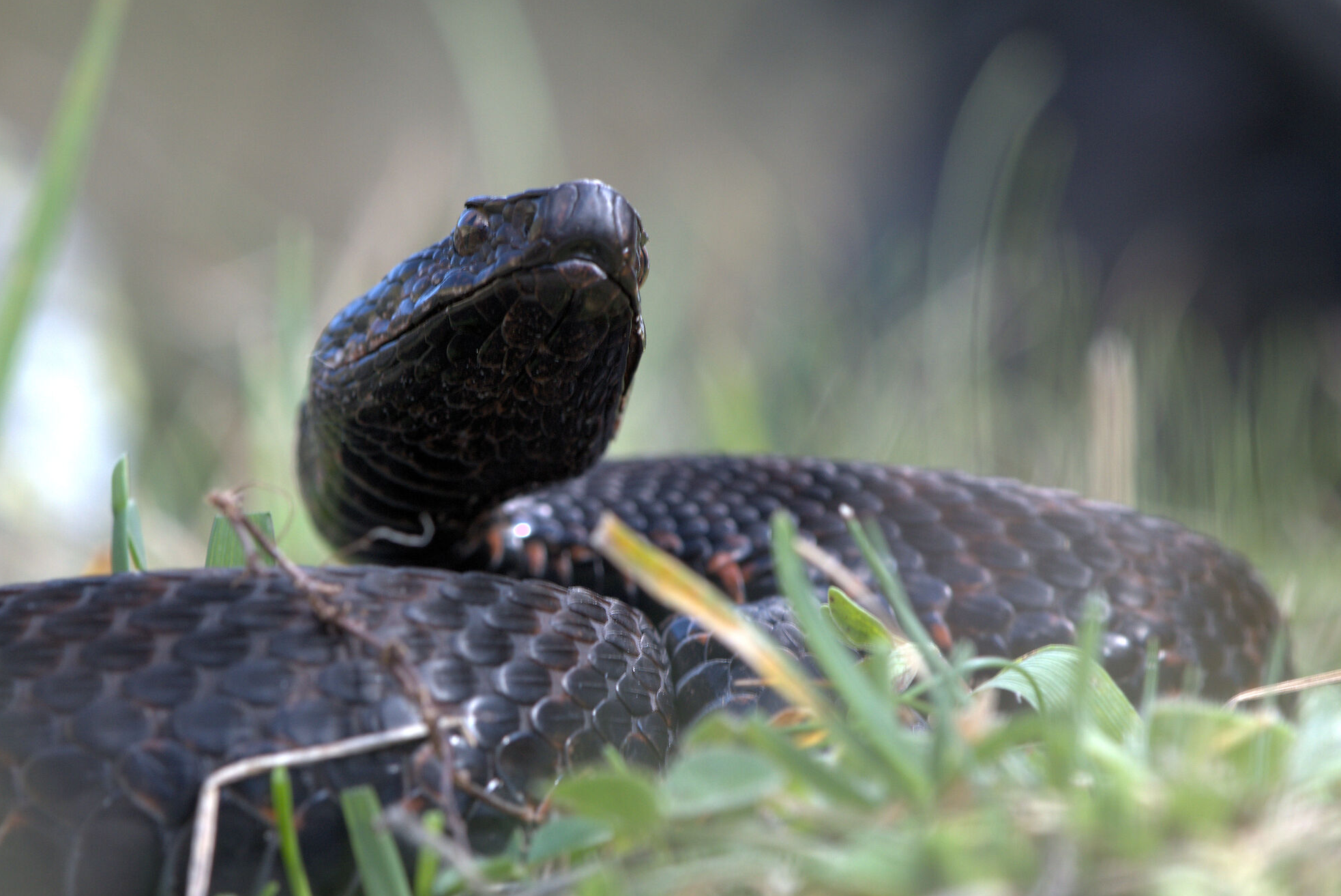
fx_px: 5799
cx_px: 527
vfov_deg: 8.8
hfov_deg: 13.2
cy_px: 539
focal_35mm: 156
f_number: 9
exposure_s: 1/80
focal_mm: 85
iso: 800
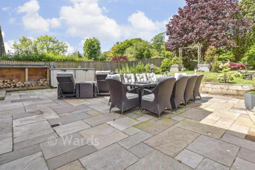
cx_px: 147
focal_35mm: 18
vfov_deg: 66.9
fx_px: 127
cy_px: 71
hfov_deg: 89.3
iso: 160
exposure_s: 1/250
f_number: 8
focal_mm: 10
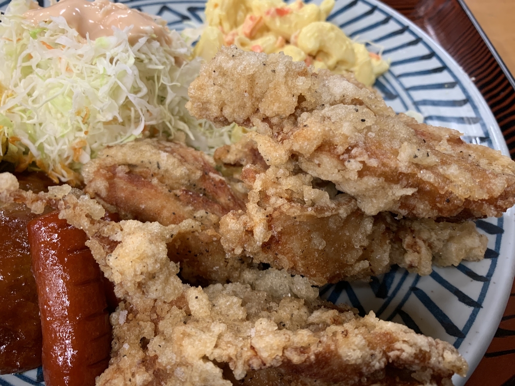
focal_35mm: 26
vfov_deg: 53.1
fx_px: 387
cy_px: 193
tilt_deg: -55.9
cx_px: 258
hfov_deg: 67.3
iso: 125
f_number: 1.8
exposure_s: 1/60
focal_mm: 4.25
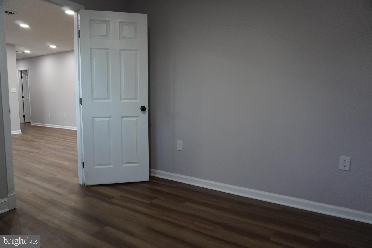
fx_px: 248
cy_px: 124
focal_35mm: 24
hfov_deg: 73.7
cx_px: 186
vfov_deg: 53.1
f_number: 4
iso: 1600
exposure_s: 1/160
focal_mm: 16
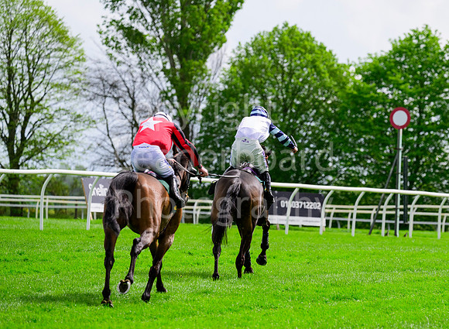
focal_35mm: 346
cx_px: 286
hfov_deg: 5.8
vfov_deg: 4.2
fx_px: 4445
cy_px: 191
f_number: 6.3
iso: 1000
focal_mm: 280
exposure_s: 1/3200
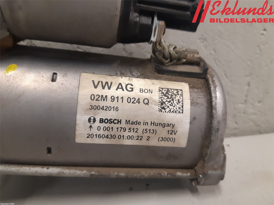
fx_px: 206
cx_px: 137
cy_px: 102
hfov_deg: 67.3
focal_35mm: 26
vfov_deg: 53.1
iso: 160
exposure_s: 1/50
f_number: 1.7
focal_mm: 3.93
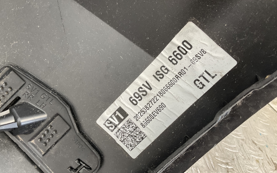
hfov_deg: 59.6
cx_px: 133
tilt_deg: -36.5
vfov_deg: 39.4
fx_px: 242
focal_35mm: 32
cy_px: 90
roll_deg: -40.7
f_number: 1.8
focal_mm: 3
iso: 64
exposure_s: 1/120
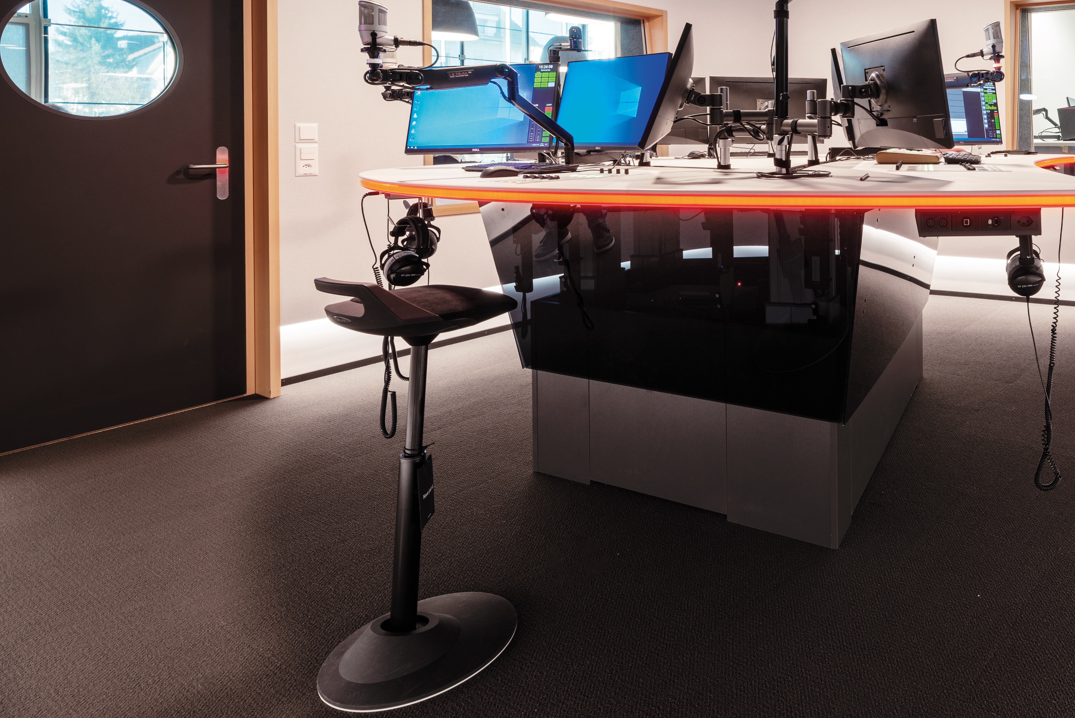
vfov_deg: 49.5
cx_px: 917
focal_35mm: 24
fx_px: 717
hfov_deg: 64.4
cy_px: 127
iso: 100
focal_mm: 14
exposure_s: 3
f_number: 11
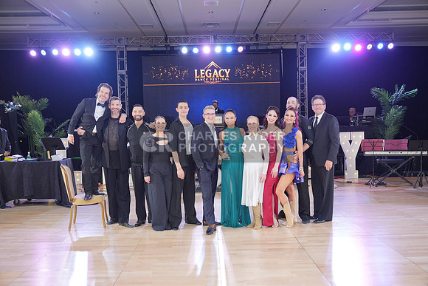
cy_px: 143
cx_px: 214
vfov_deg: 40.0
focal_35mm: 33
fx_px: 392
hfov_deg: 57.2
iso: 1250
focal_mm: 33
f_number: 4
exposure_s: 1/200
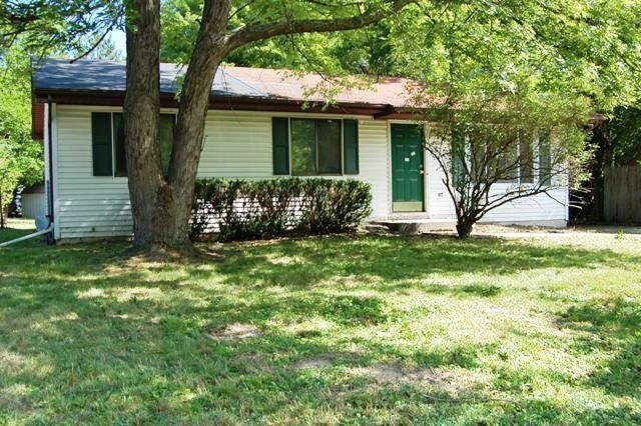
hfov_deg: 49.6
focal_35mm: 39
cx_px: 320
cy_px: 213
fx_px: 694
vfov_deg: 34.2
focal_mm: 26
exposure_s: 1/200
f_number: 7.1
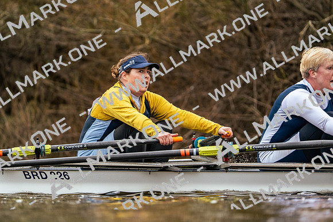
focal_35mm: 481
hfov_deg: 4.3
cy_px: 111
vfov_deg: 2.9
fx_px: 4450
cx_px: 166
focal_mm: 481
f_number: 6.3
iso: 2000
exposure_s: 1/2000
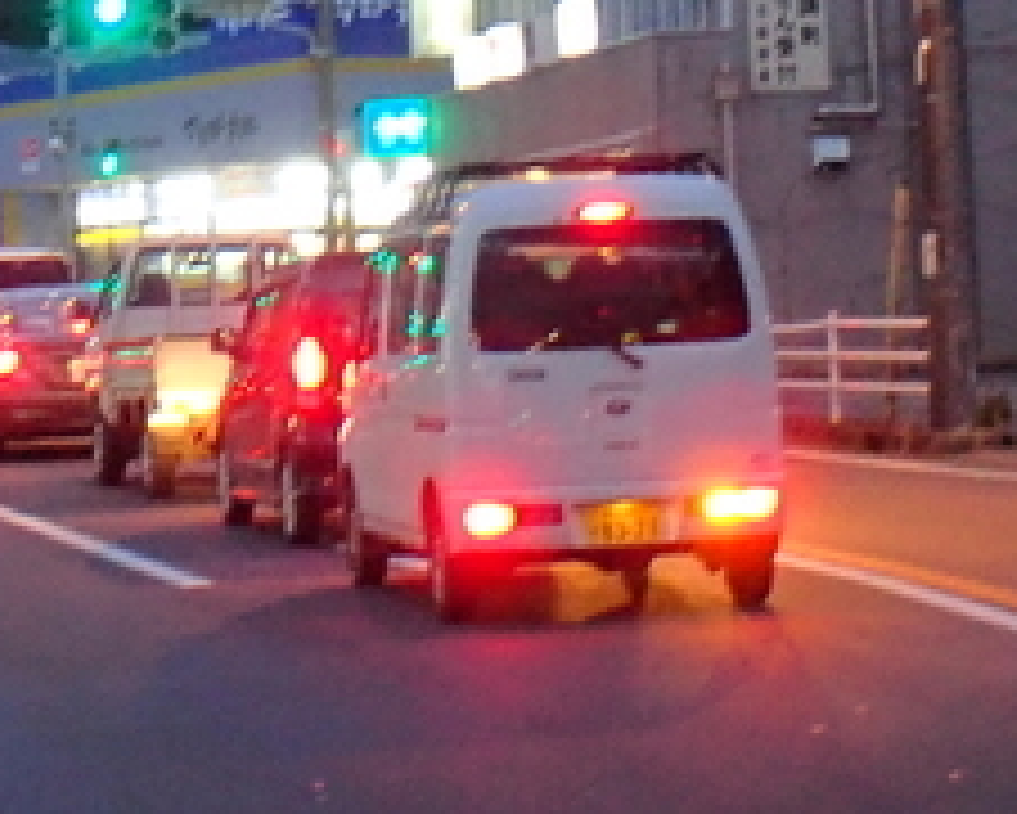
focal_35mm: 197
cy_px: -436
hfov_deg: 9.6
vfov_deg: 7.7
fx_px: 5932
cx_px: -266
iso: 800
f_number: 3.5
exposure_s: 1/25
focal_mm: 10.29
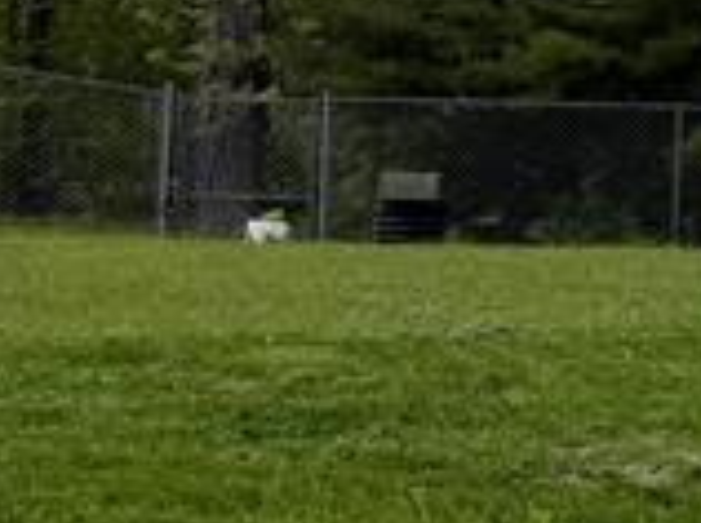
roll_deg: -0.7
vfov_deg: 9.5
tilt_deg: +0.1
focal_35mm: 156
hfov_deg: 10.3
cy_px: 111
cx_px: 1899
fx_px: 3154
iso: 80
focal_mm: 6.76
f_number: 1.78
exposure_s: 1/3425
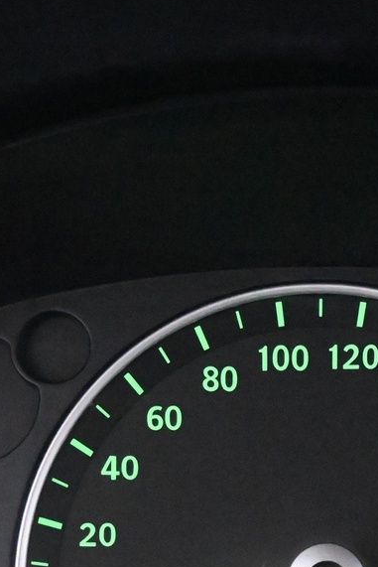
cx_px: 321
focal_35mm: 106
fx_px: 1675
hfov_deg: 12.8
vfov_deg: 18.8
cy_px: 521
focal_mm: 25
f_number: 4.2
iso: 14400
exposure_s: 1/40
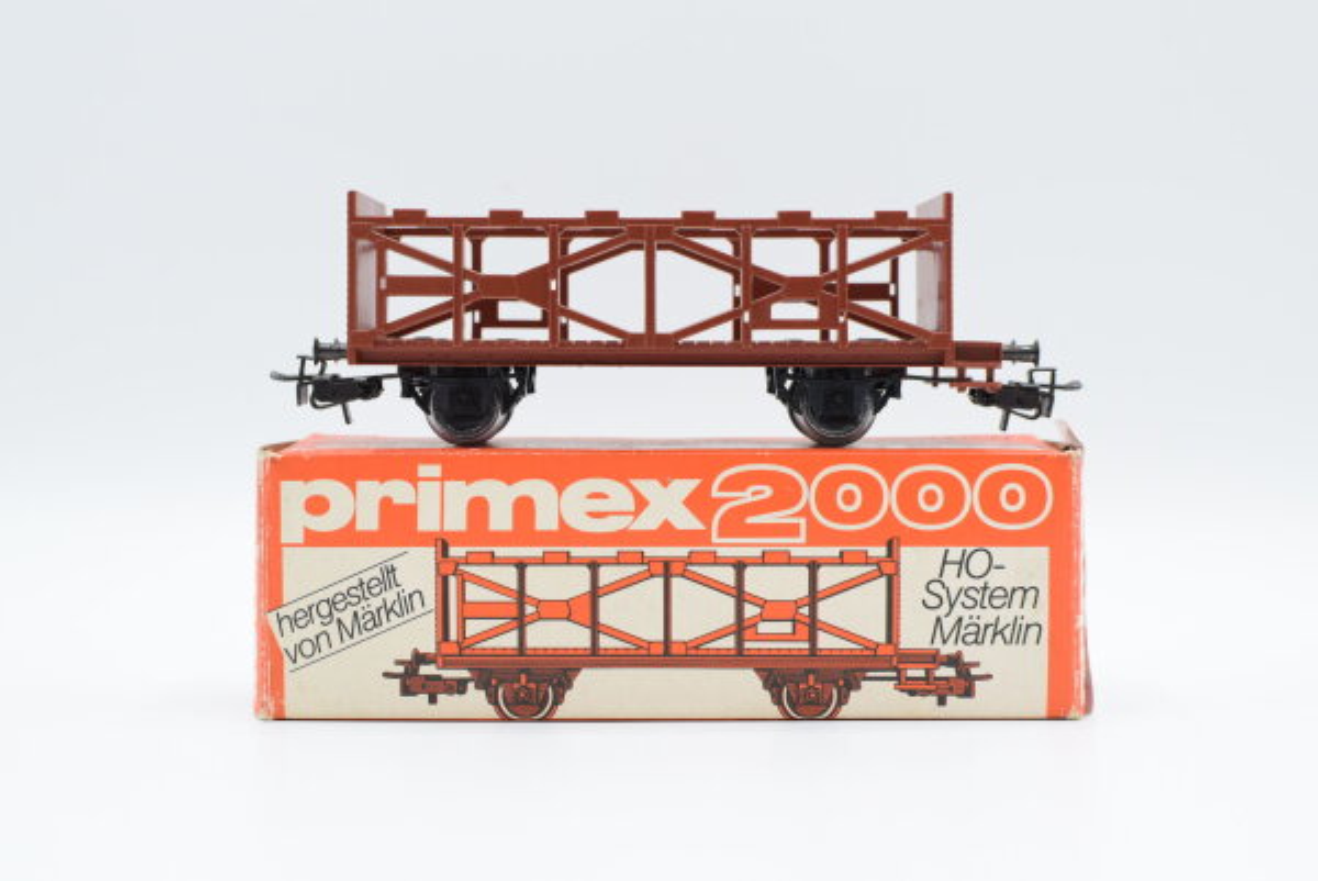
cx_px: 659
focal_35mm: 52
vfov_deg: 25.8
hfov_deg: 37.8
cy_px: 440
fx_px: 1923
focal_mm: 35
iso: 400
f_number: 8
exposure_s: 1/160
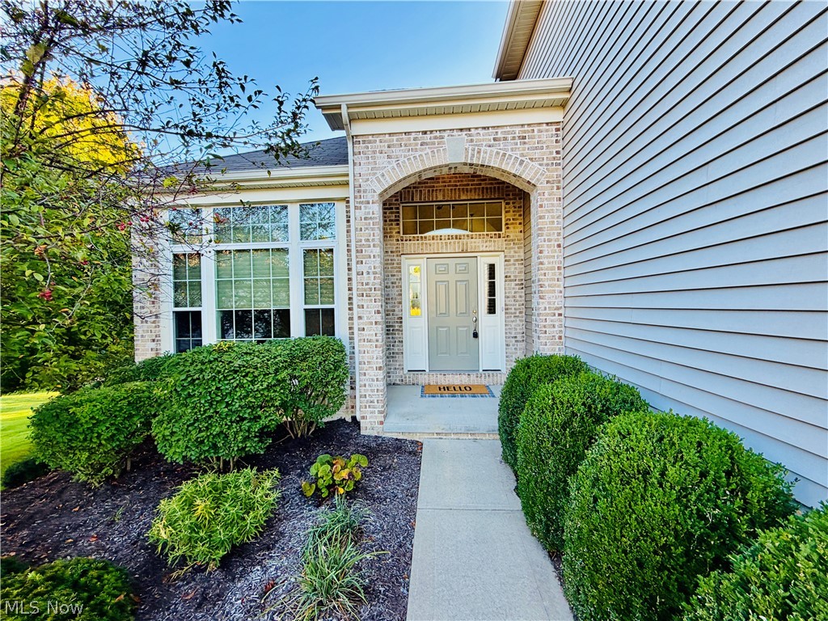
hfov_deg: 102.1
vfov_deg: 85.7
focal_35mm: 14
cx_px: 414
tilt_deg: -1.3
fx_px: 335
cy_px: 310
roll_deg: +1.1
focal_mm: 2.22
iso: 64
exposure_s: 1/121
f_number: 2.2
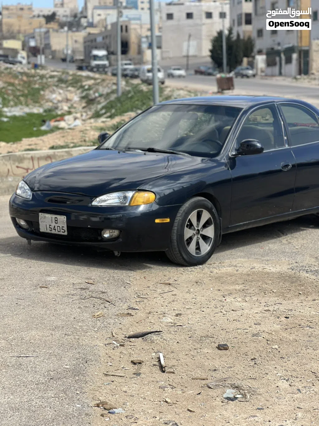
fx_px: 946
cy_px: 213
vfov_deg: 25.3
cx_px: 160
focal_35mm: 77
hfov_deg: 19.1
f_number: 2.8
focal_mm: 9
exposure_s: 1/558
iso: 32
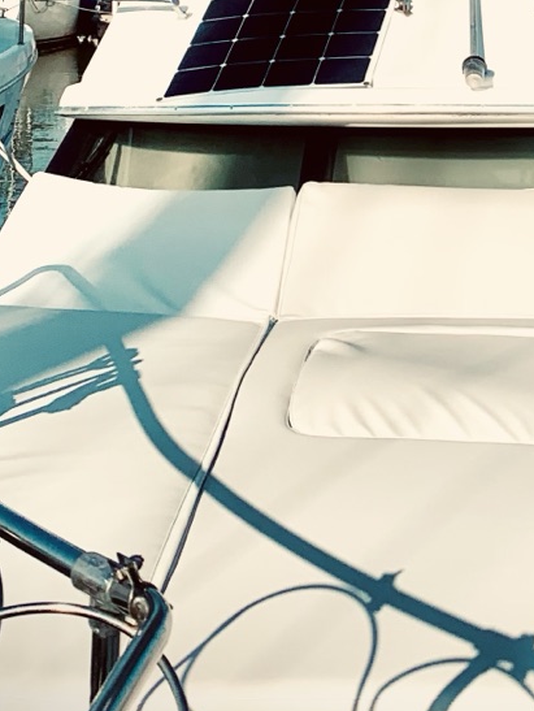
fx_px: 1561
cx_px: 466
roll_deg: +0.4
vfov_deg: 24.3
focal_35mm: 76
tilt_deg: +1.5
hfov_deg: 19.1
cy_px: -23
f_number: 1.8
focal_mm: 4.25
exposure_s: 1/4098
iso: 25
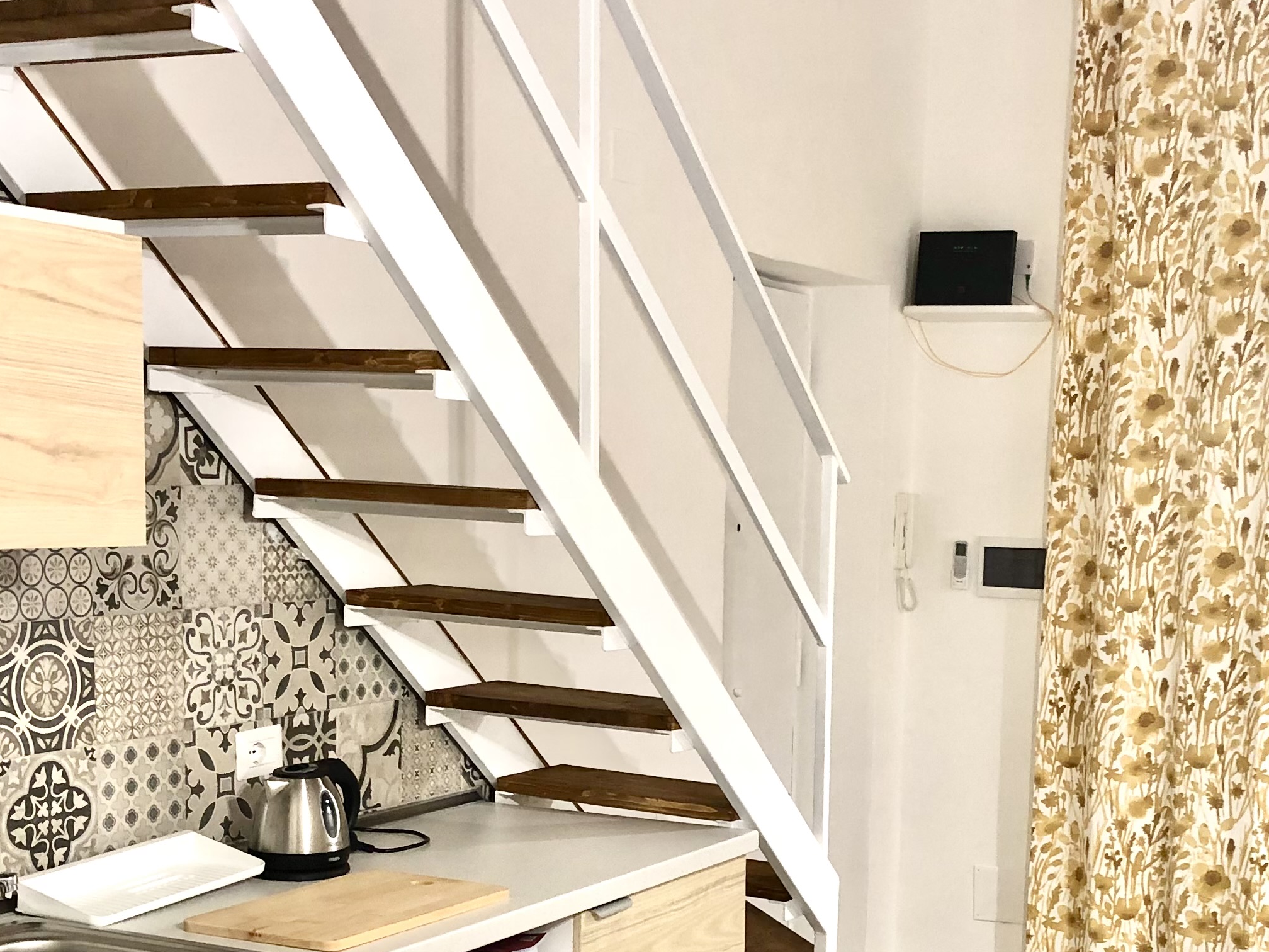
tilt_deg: -9.0
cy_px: 739
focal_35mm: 56
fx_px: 2053
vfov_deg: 25.7
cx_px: 671
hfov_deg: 34.3
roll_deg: -1.3
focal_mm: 3.99
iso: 40
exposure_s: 1/17
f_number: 1.8
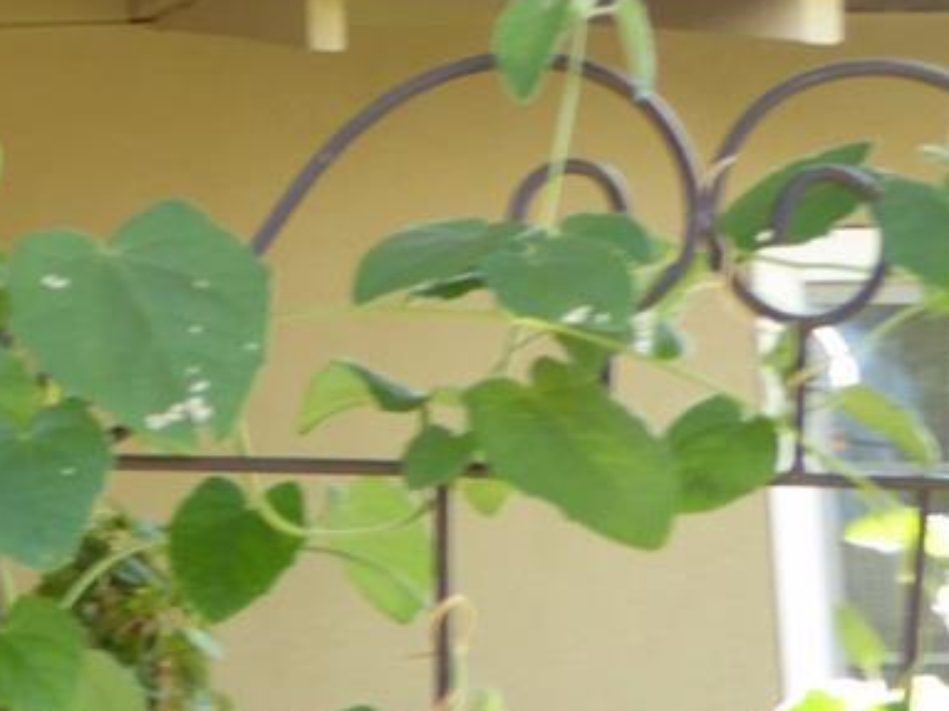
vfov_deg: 15.6
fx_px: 2576
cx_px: -904
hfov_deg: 16.4
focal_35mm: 94
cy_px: 575
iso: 125
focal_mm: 4.3
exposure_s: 1/60
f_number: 3.3
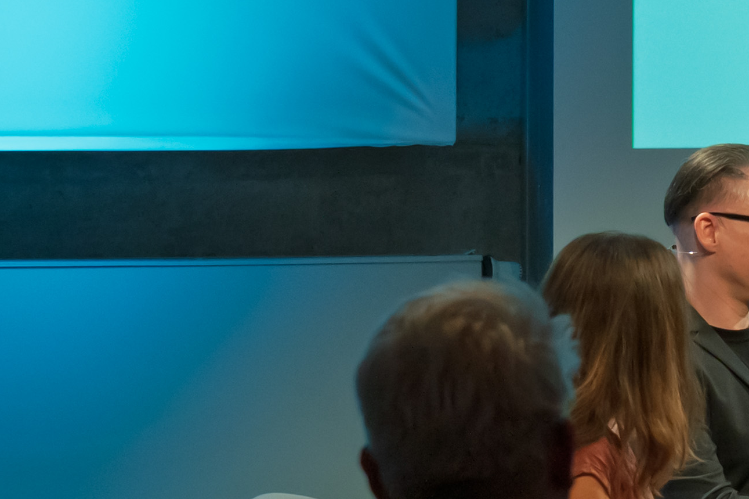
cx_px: 1456
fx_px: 6820
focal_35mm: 328
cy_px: 213
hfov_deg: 6.1
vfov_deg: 4.2
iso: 800
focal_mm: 70
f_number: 6.3
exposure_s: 1/125
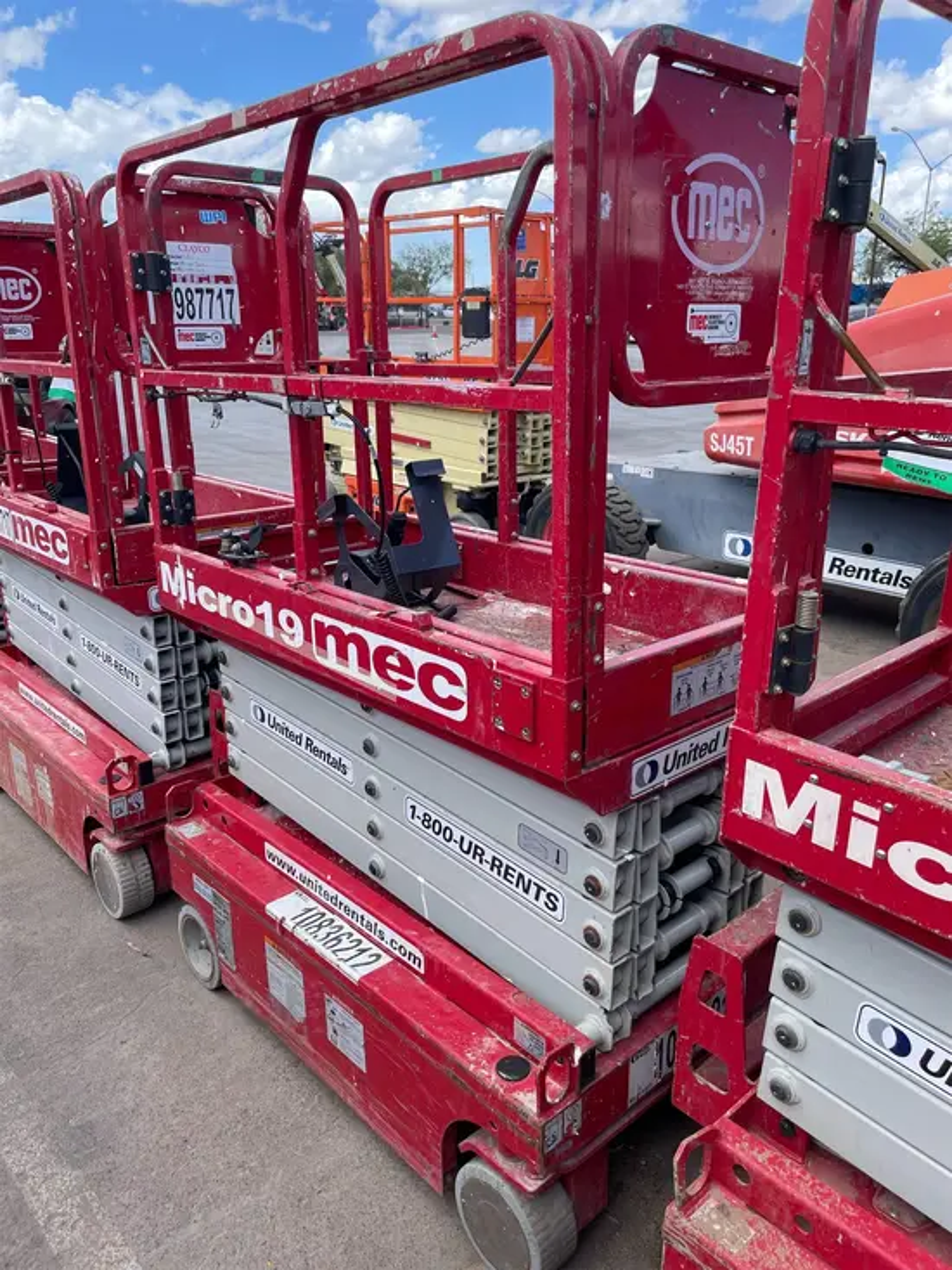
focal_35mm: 26
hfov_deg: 53.1
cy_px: 635
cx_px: 476
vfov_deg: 67.3
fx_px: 953
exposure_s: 1/1033
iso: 32
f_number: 1.6
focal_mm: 4.2
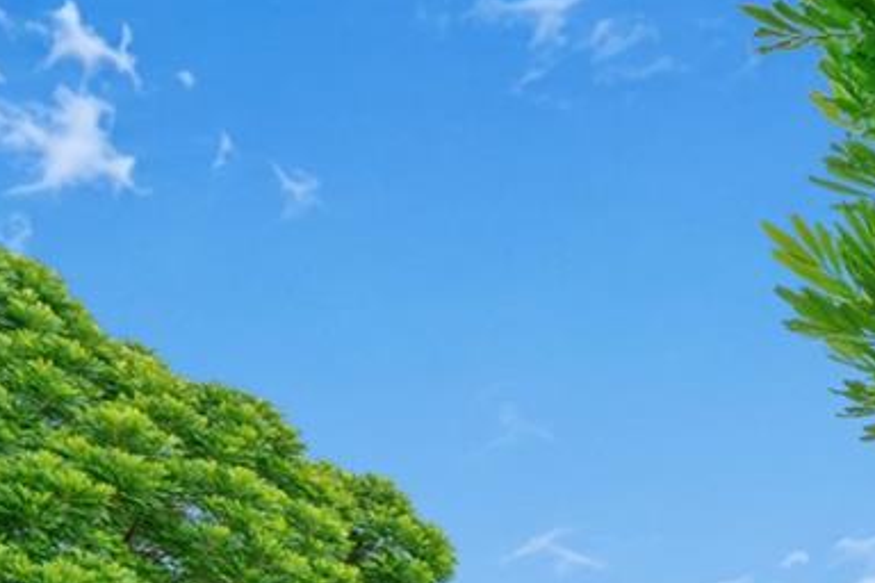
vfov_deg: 19.3
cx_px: 1702
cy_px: 1086
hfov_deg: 20.2
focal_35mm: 50
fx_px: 1215
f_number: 8
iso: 100
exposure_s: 1/30
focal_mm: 12
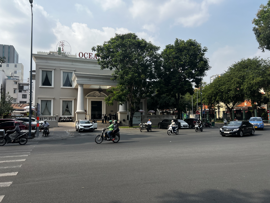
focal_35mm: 26
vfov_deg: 53.1
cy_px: 102
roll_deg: +1.0
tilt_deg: +4.7
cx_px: 135
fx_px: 203
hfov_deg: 67.3
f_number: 1.5
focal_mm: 5.7
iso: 50
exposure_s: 1/2915
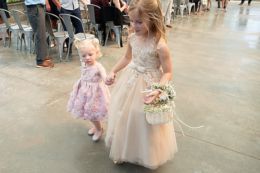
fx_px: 224
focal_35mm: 31
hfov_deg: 59.9
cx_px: 108
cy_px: 94
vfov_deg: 42.3
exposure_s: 1/200
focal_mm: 24
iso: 160
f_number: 5
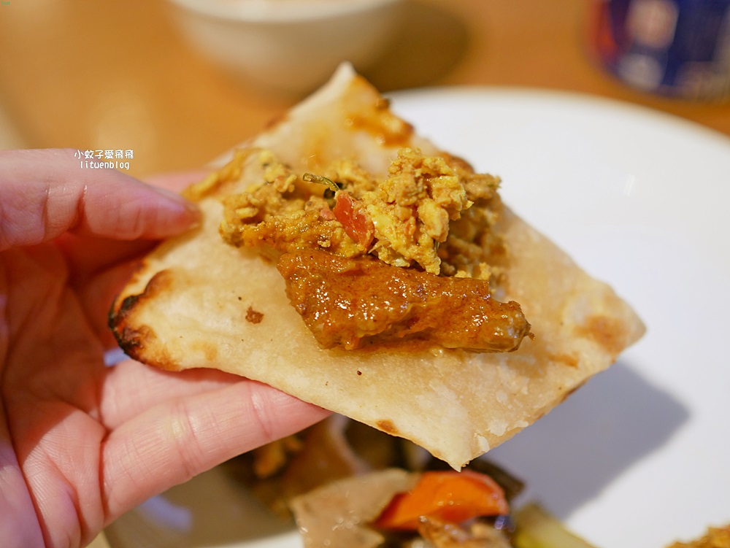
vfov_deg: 29.1
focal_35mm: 50
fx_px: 1055
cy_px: 274
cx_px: 365
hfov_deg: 38.2
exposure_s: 1/60
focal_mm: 25
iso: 320
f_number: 1.8
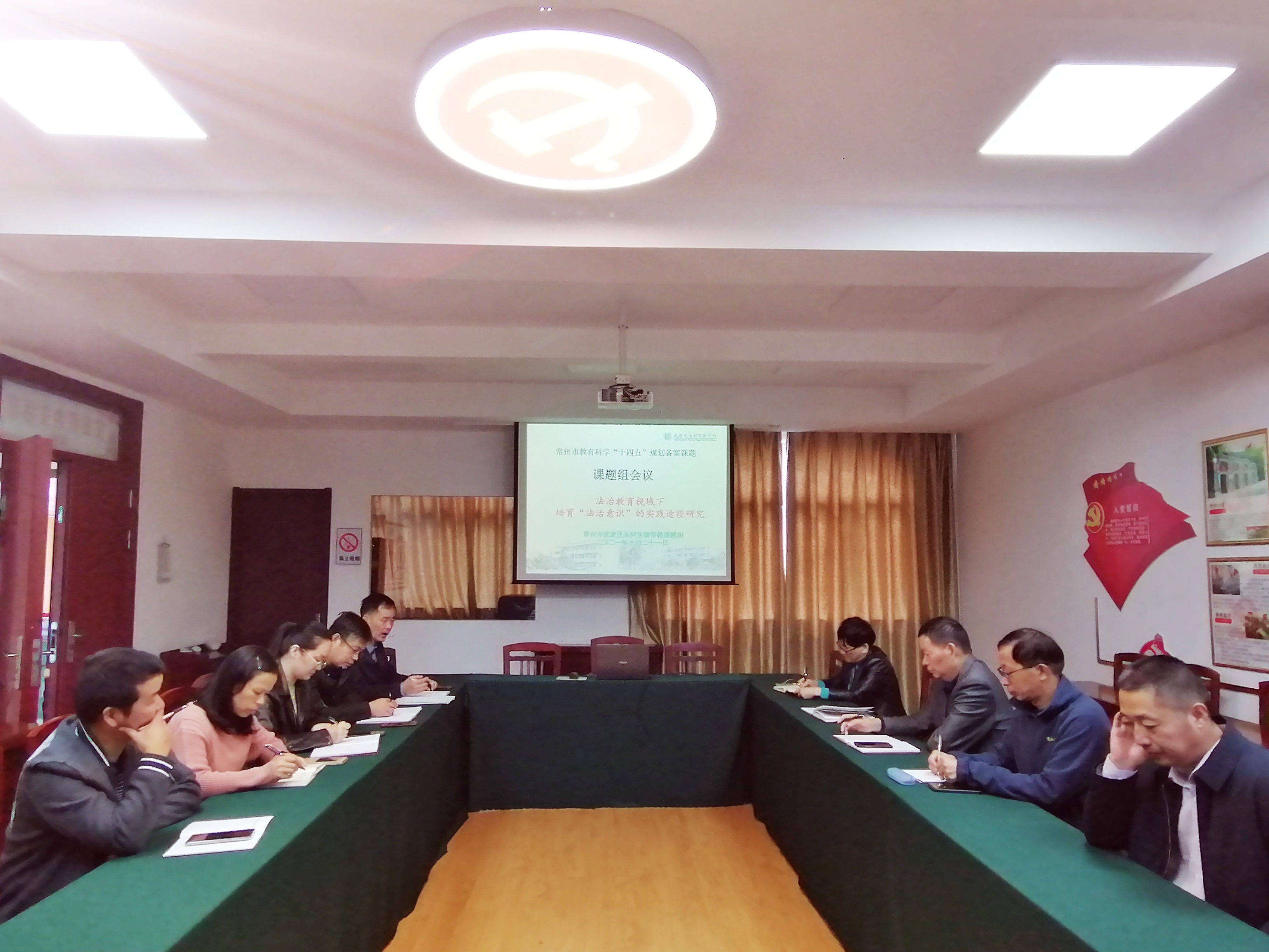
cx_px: 634
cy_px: 476
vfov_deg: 56.8
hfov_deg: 71.6
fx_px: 880
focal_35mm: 24
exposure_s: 1/50
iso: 160
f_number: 2.4
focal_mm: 2.7
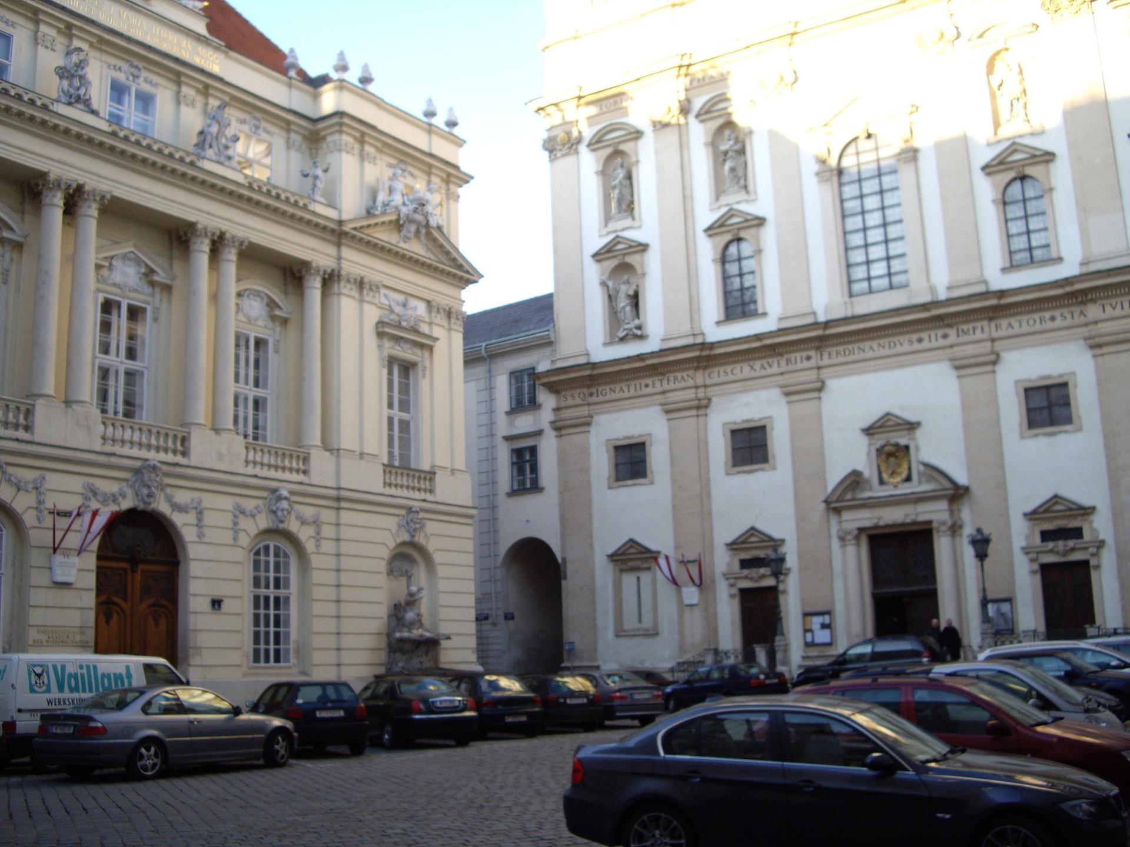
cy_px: 424
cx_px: 565
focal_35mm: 38
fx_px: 1240
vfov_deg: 37.7
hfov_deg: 49.0
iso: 100
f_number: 2.8
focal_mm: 7.9
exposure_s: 1/160
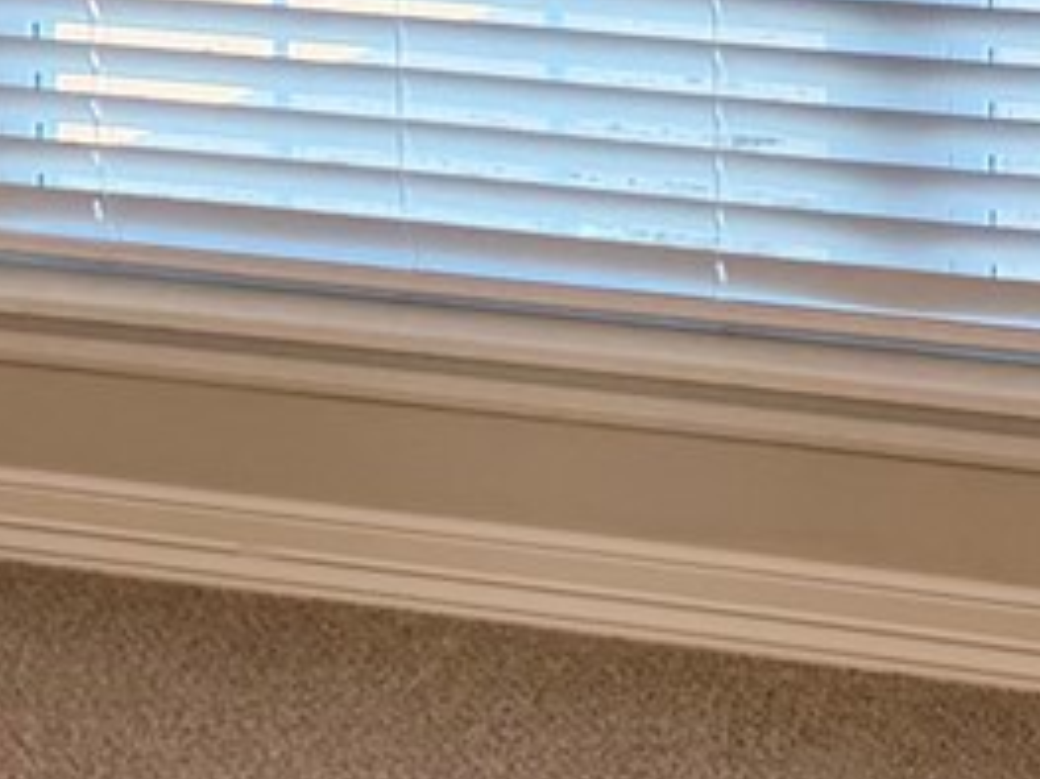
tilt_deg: -8.1
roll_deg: +1.7
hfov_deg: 11.2
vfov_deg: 8.3
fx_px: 5255
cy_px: -360
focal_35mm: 175
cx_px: 158
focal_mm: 6.76
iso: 100
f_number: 1.78
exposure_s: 1/120
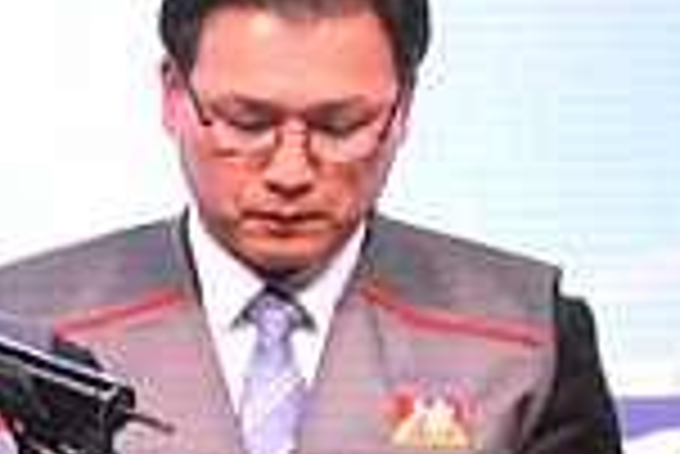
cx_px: -297
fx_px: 14142
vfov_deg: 1.8
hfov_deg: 2.7
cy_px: 670
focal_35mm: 748
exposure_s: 1/125
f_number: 5
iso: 450
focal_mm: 130
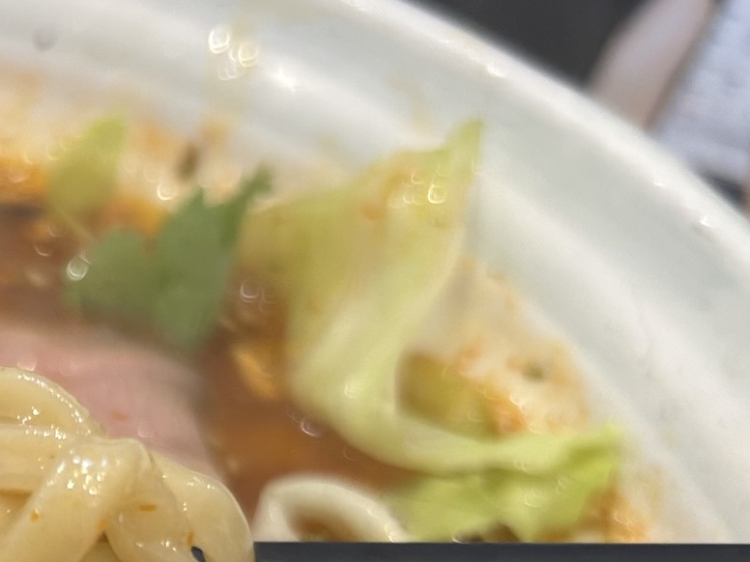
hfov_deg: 25.6
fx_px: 1452
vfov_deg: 20.6
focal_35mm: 67
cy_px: 654
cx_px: -175
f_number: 1.5
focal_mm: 5.7
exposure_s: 1/100
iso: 125
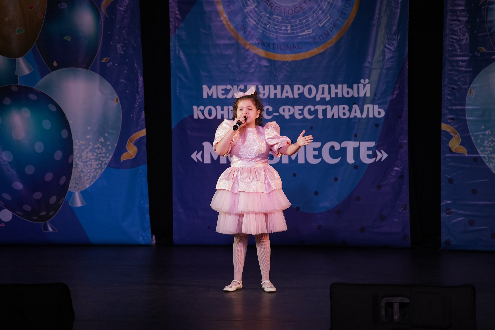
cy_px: 165
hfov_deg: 13.6
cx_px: 247
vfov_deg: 9.1
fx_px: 2076
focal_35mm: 151
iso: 1600
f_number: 4
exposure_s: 1/400
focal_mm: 150
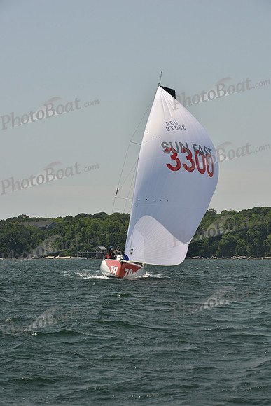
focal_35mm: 92
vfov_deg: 22.1
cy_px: 203
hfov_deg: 14.9
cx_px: 136
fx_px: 1038
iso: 250
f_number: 7.1
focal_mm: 92
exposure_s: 1/640
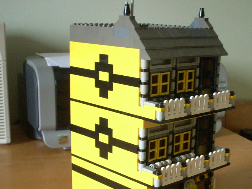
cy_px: 136
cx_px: 163
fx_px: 407
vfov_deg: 25.8
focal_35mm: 56
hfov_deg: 34.1
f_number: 2.8
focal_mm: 6.2
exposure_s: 1/16.4
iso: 200
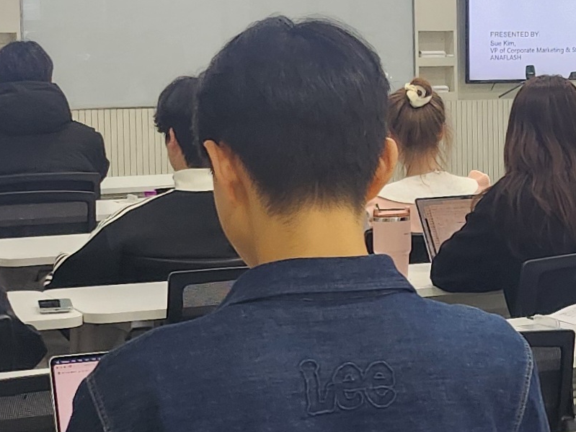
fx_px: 1647
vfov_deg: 14.9
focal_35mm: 99
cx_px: 569
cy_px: 149
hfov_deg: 19.3
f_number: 1.8
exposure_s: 1/120
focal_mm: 5
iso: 160
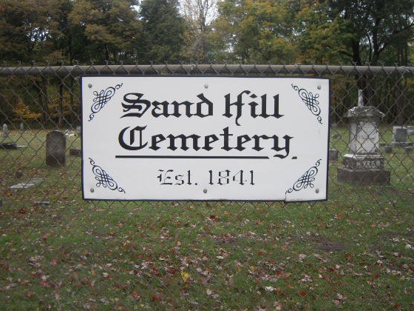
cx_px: 203
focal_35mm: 32
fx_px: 383
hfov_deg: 56.8
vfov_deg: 44.2
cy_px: 158
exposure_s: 1/320
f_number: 2.7
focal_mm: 5
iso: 100
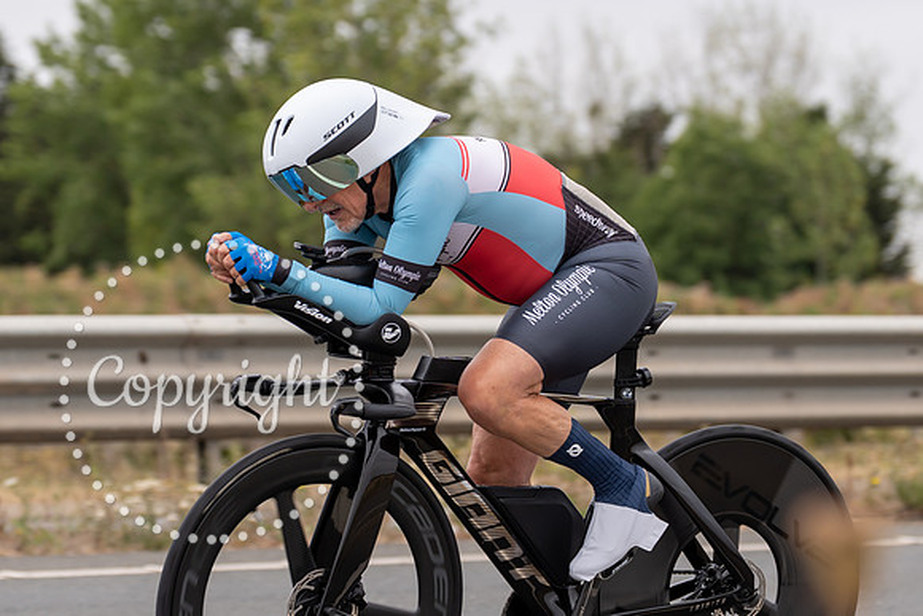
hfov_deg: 12.2
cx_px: 593
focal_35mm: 168
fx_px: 4305
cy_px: 313
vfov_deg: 8.2
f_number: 3.2
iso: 100
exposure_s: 1/800
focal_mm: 89
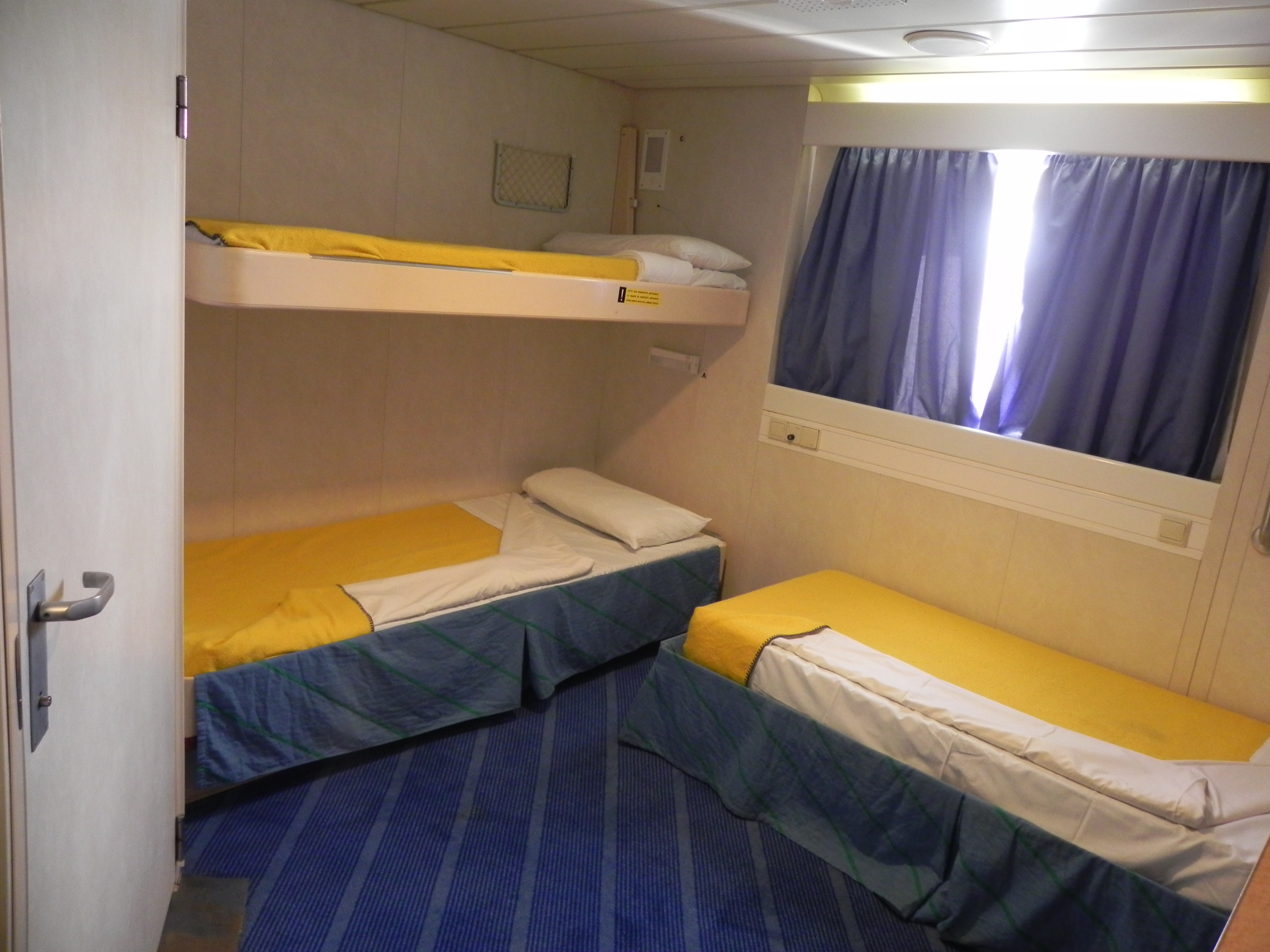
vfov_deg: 53.1
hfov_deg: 67.3
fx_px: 954
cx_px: 635
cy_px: 476
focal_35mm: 26
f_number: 2.8
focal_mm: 4.6
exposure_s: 1/25.6
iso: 400
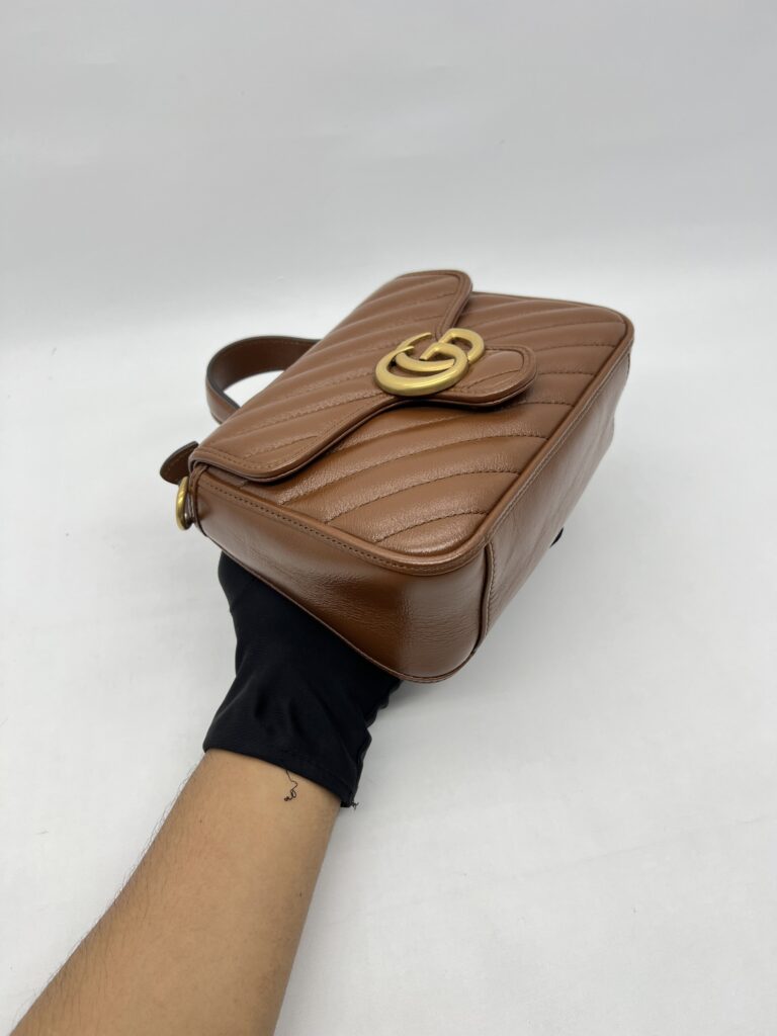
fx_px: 778
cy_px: 518
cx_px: 388
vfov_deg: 67.3
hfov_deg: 53.1
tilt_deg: -46.0
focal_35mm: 26
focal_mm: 5.7
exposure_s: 1/100
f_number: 1.5
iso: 40
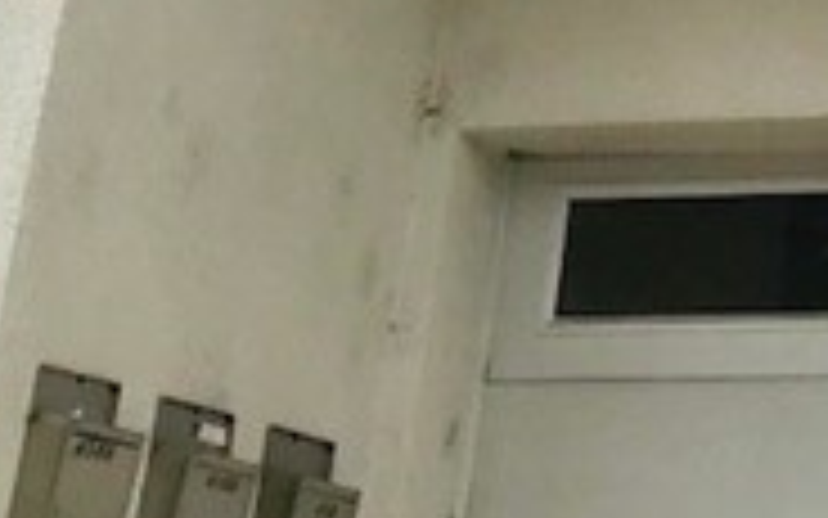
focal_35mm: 165
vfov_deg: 7.3
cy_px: -851
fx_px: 3723
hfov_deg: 11.8
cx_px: 1444
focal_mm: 3.99
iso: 20
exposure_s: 1/1842
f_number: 1.8
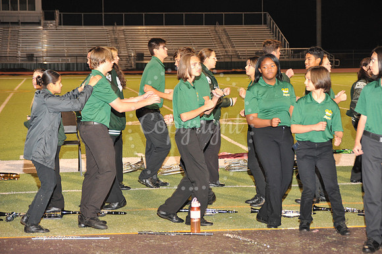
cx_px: 191
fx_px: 1113
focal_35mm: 105
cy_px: 127
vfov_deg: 13.0
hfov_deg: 19.5
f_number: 6.3
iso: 1600
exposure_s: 1/60
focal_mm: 105
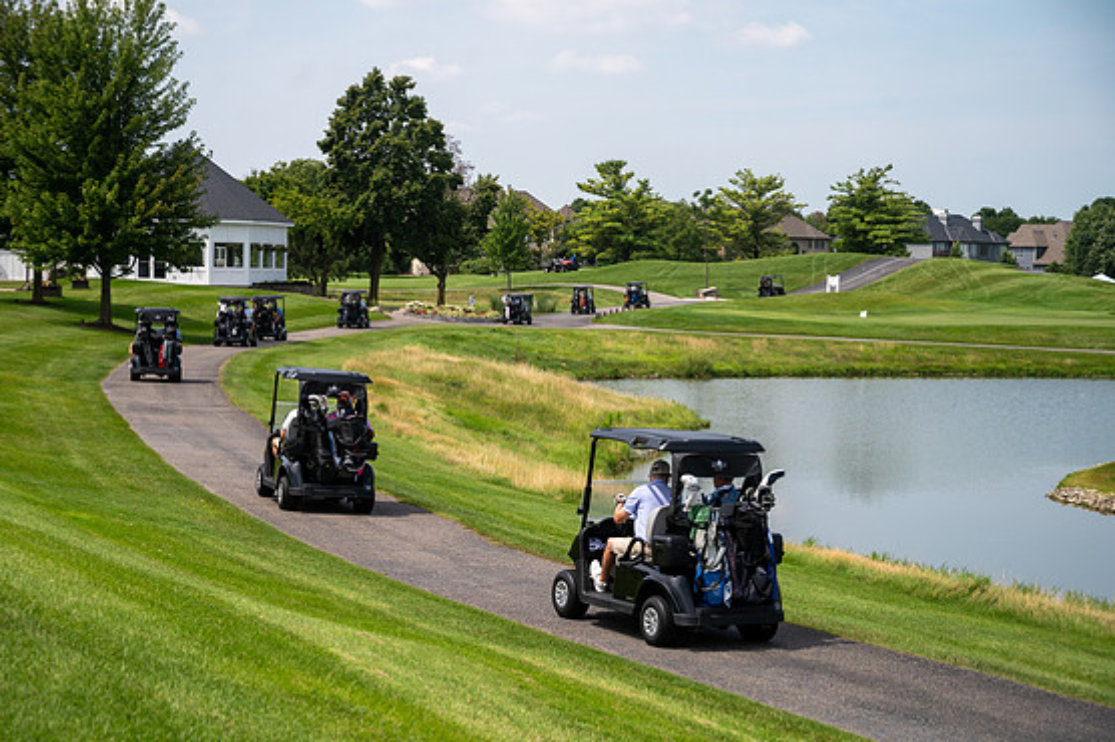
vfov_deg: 18.6
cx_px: 539
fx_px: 2260
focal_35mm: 73
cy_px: 367
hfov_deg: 27.7
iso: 250
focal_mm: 70
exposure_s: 1/2000
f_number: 5
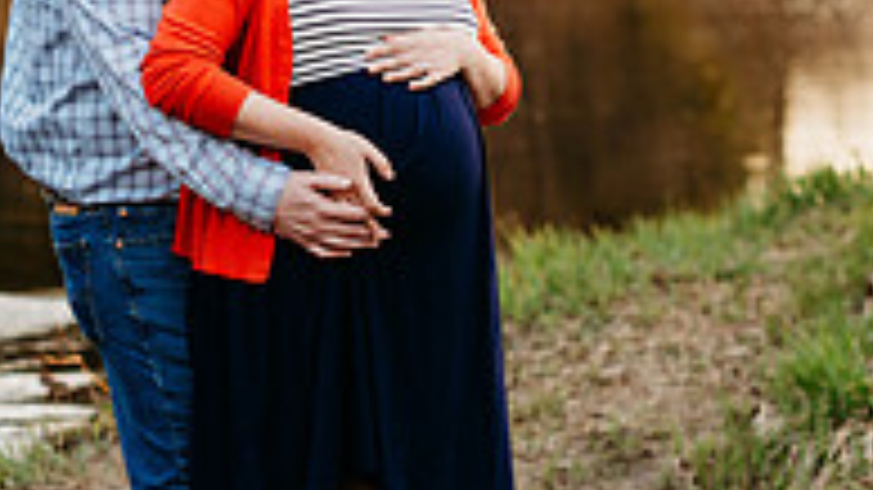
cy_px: 31
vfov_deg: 5.8
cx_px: 220
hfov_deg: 10.4
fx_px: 4790
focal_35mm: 207
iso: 125
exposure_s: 1/200
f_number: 2.8
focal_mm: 85
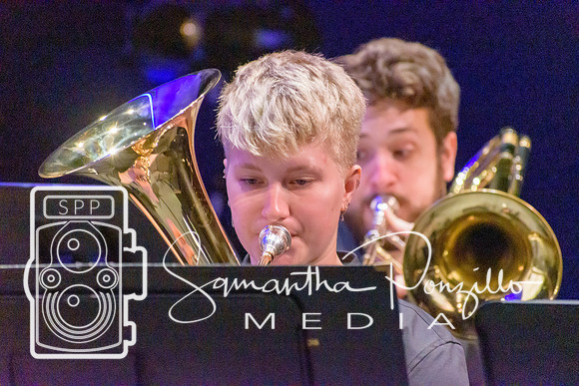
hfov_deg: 5.7
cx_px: 290
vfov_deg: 3.8
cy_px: 193
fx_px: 5791
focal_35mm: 360
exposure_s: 1/320
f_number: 6
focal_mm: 240
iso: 12800
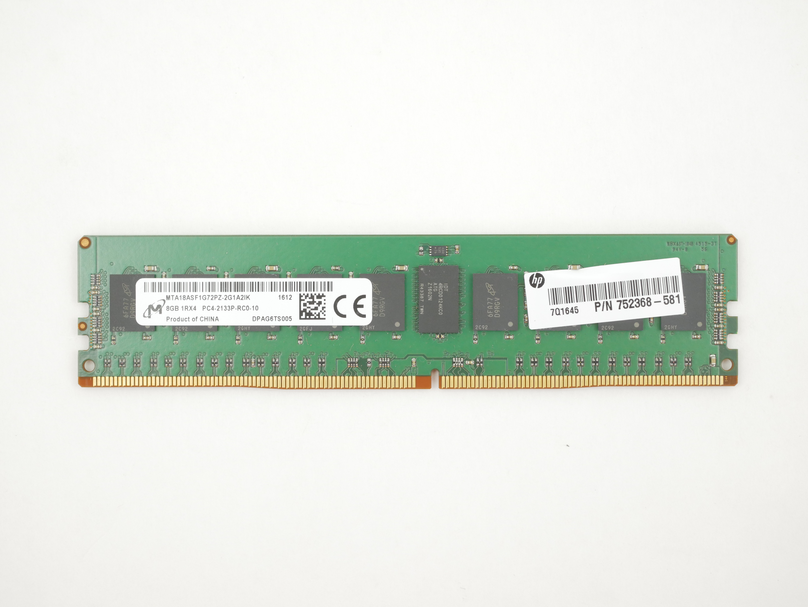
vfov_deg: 24.4
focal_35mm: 60
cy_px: 304
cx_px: 404
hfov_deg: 32.2
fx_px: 1401
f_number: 5.6
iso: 800
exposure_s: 1/100
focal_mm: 30
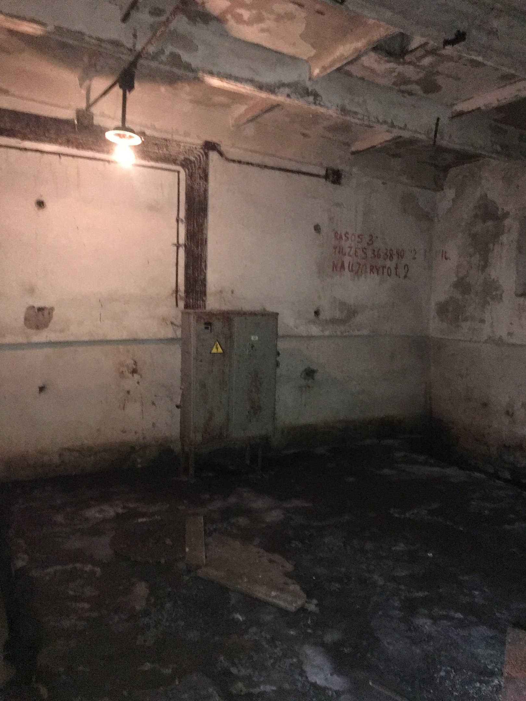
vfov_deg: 61.7
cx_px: 263
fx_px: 588
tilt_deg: -4.5
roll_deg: -1.0
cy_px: 350
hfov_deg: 48.2
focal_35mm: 29
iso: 800
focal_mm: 4.15
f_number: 2.2
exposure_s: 1/17
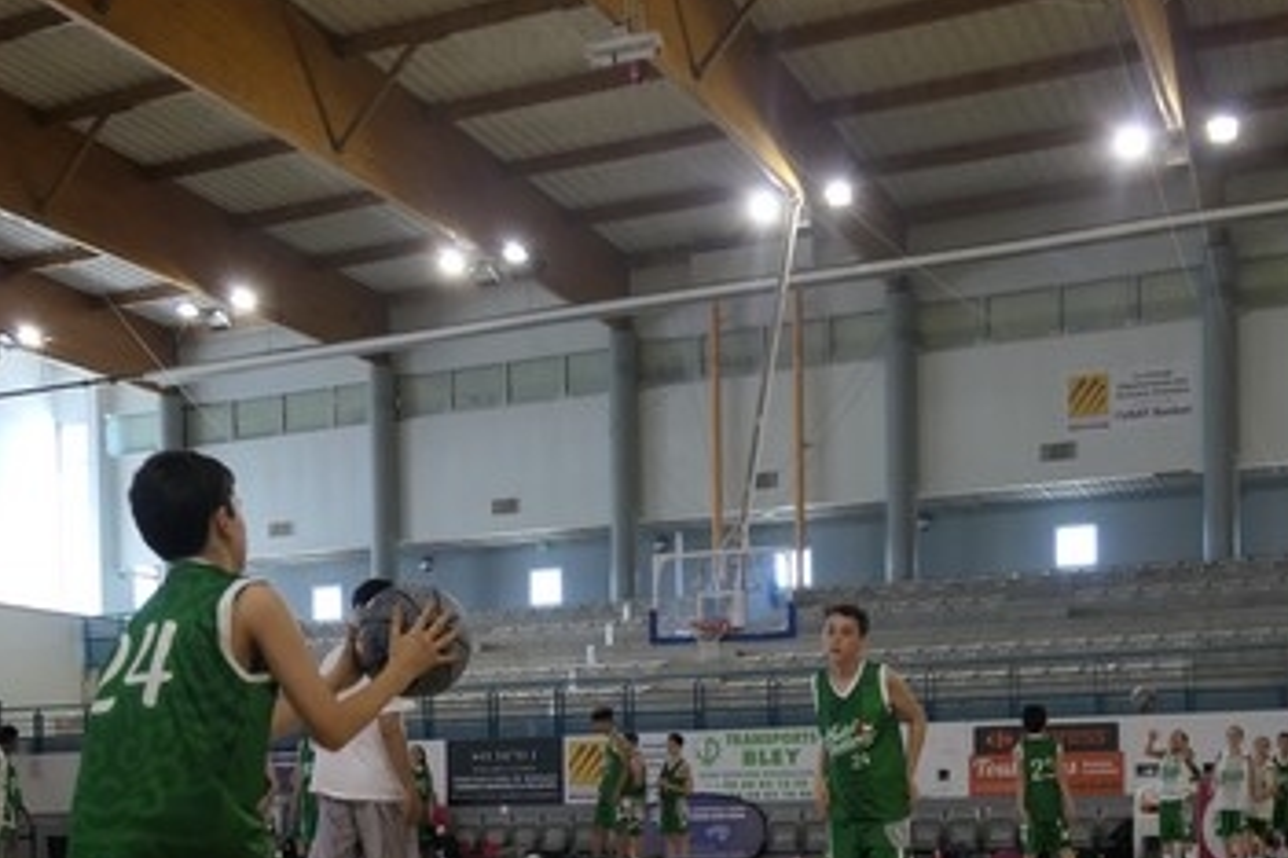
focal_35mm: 47
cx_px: 653
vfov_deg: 27.1
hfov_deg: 41.9
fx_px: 1681
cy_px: 854
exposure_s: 1/250
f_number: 2.5
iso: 800
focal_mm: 11.1
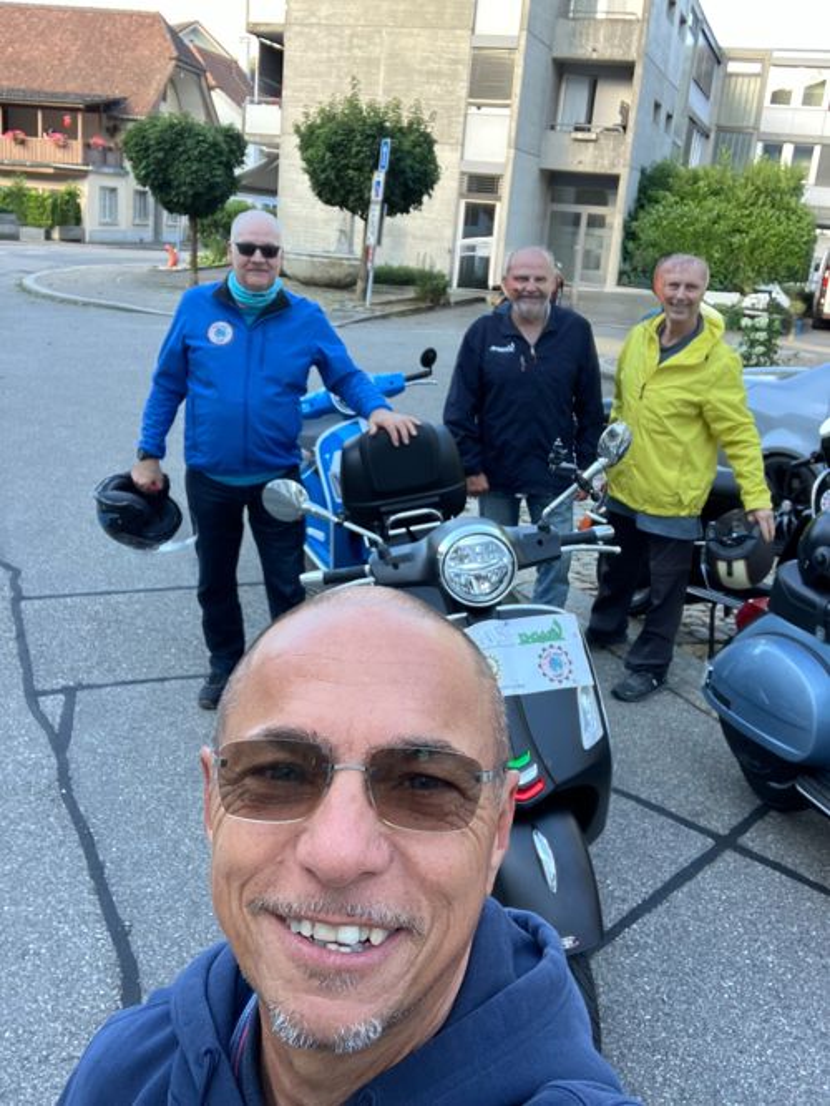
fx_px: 1022
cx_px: 415
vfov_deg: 56.8
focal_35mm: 32
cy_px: 553
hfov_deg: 44.2
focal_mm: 2.87
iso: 80
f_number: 2.2
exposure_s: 1/121
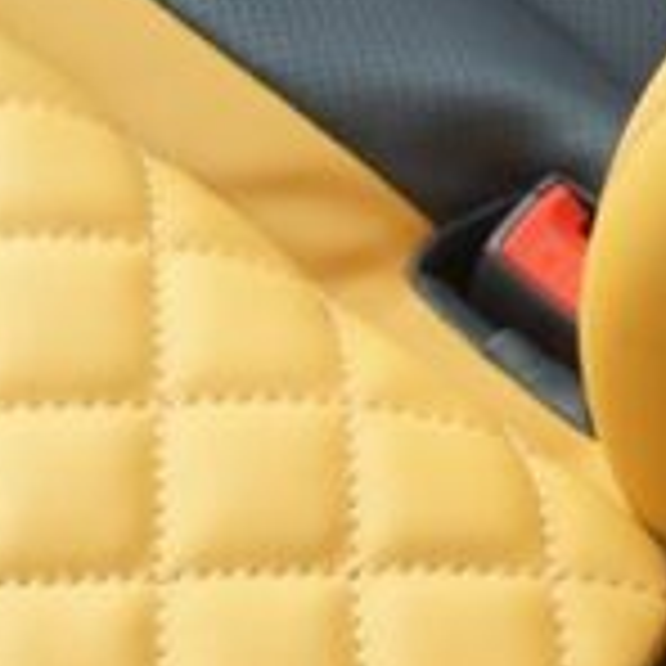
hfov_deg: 9.8
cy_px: 785
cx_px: -216
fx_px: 3809
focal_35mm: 175
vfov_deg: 9.9
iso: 160
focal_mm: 19.9
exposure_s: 1/160
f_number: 2.8
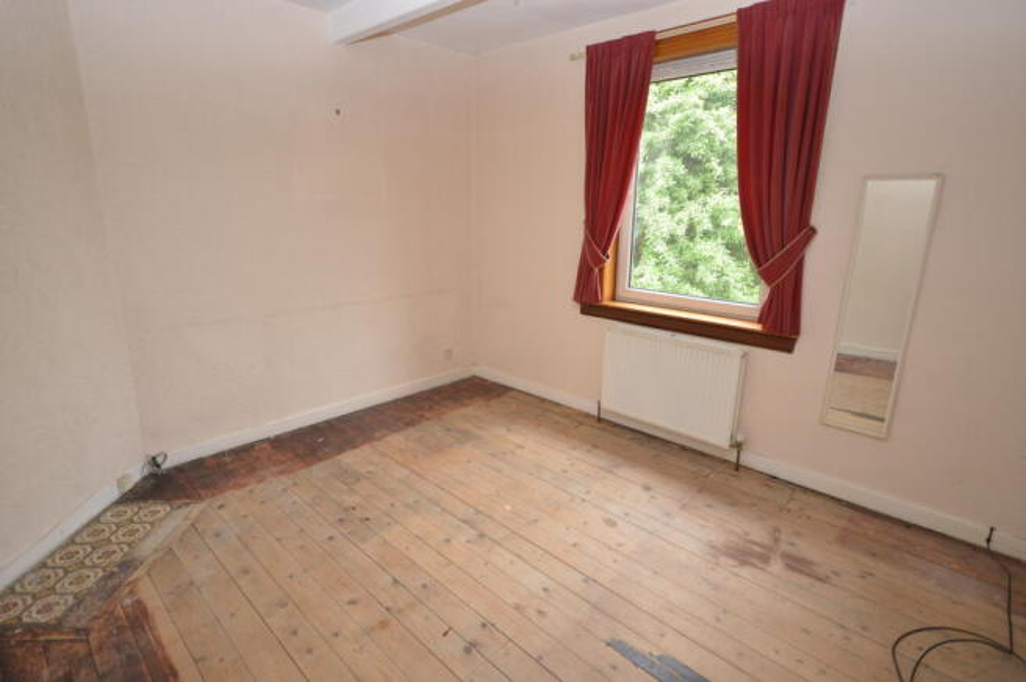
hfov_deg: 90.1
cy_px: 341
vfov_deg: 67.3
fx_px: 512
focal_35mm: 18
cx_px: 513
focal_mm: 12
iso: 400
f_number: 5.6
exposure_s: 1/60
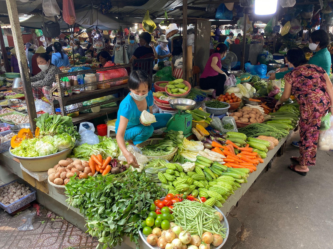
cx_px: 163
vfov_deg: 51.3
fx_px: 260
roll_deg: +0.2
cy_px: 127
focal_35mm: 27
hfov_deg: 65.3
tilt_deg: -17.1
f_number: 1.8
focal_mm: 4.25
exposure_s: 1/122
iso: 64
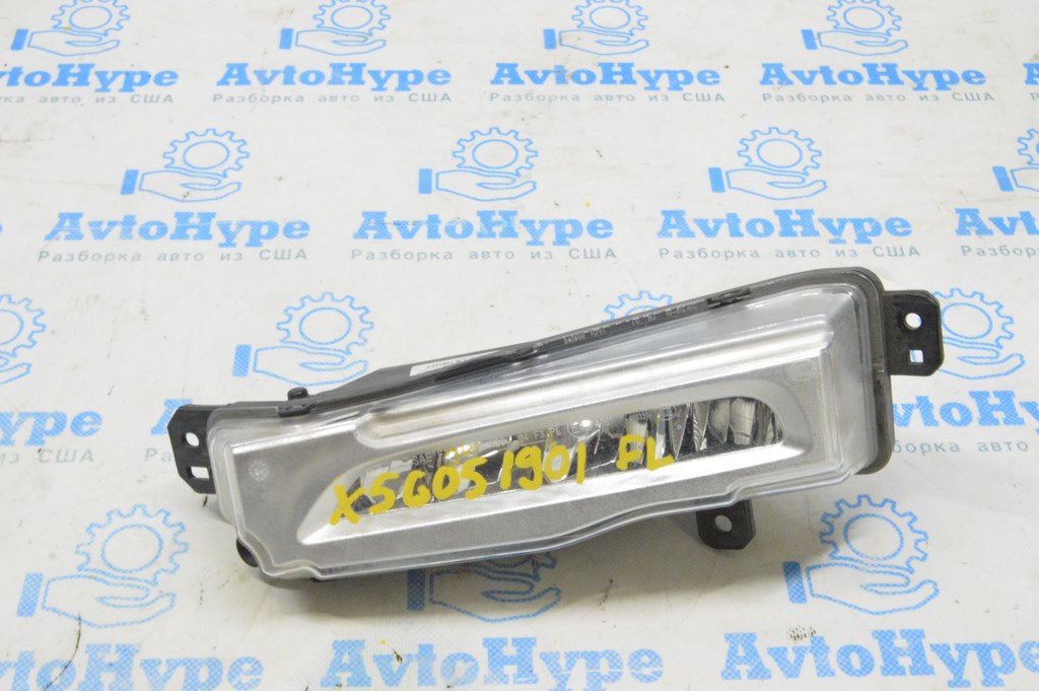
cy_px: 346
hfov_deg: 41.1
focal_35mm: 48
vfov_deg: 28.0
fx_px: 1384
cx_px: 520
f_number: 20
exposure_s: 1/15
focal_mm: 32
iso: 6400
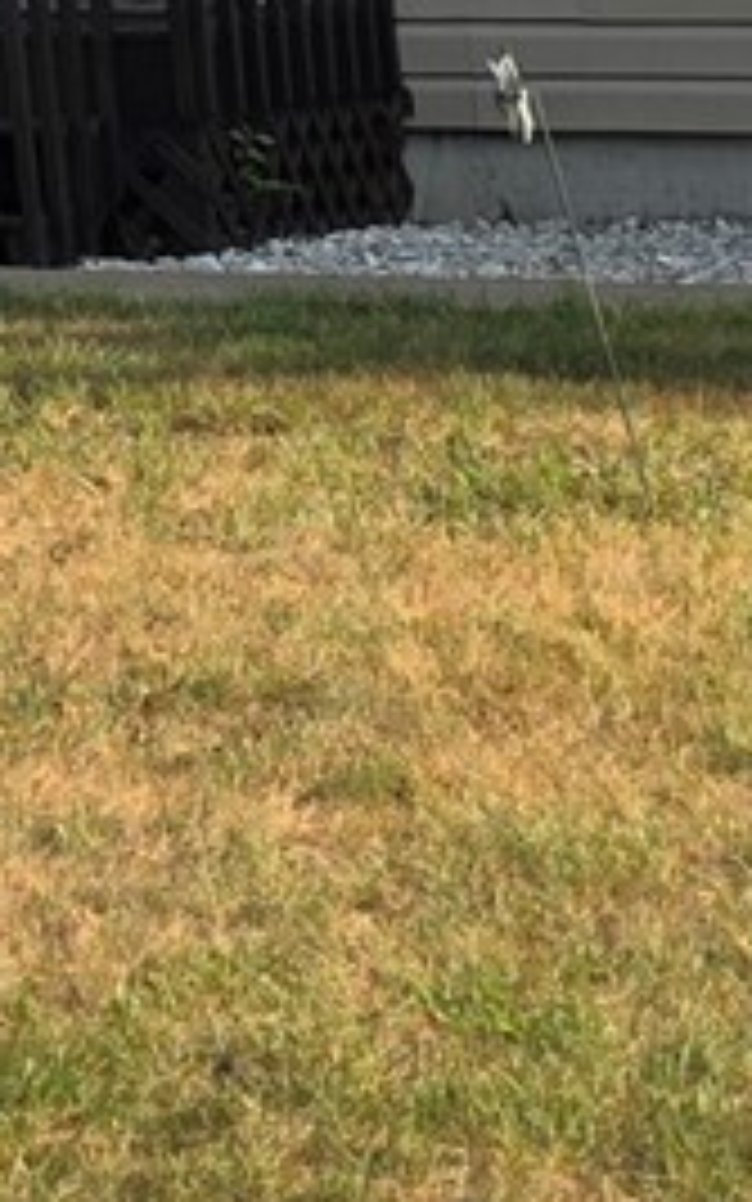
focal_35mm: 187
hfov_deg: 6.4
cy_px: -1188
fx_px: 6129
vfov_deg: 10.3
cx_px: -1481
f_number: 1.7
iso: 80
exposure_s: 1/1824
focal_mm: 6.3
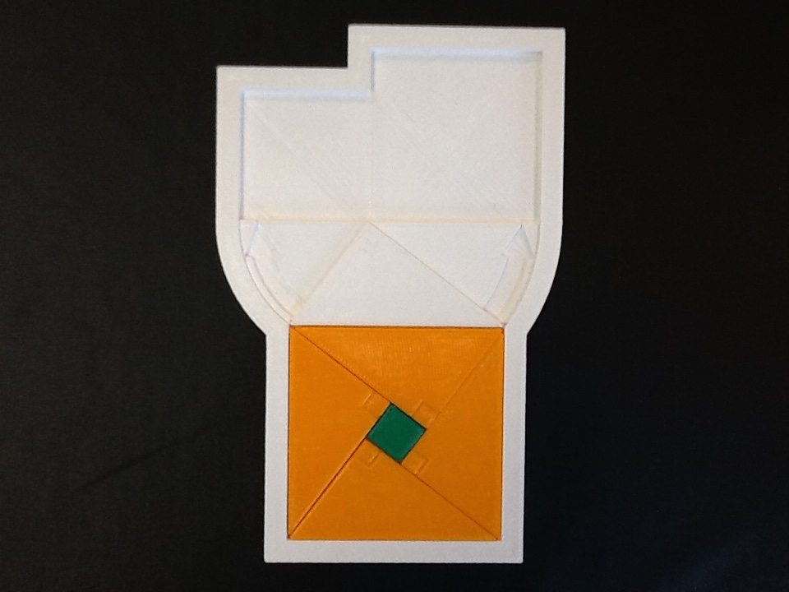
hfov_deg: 42.9
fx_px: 1003
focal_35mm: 44
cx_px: 394
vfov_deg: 32.9
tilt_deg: -83.9
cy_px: 296
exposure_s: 1/30
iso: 50
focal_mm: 2.03
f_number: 2.4
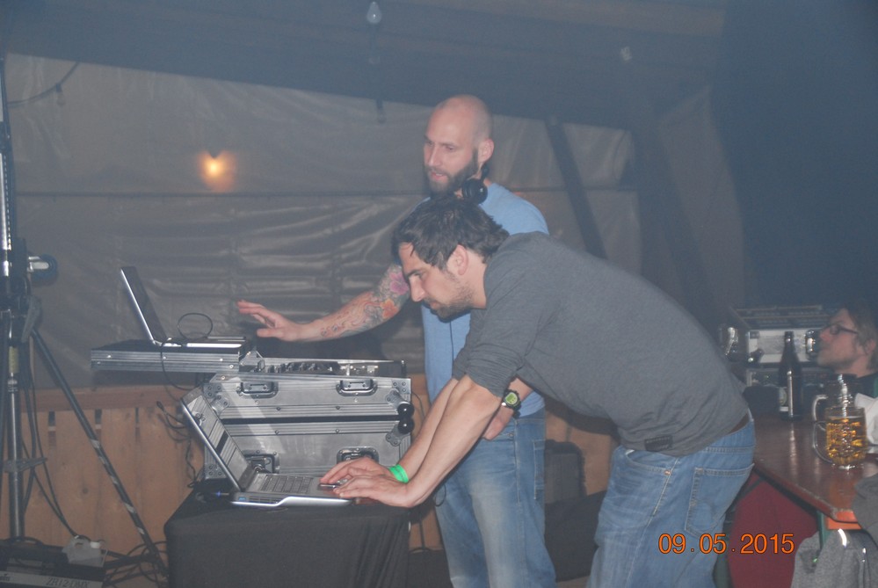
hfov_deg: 26.0
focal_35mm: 78
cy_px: 294
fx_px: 1905
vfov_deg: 17.5
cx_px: 439
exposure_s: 1/60
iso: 560
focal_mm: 52
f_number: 5
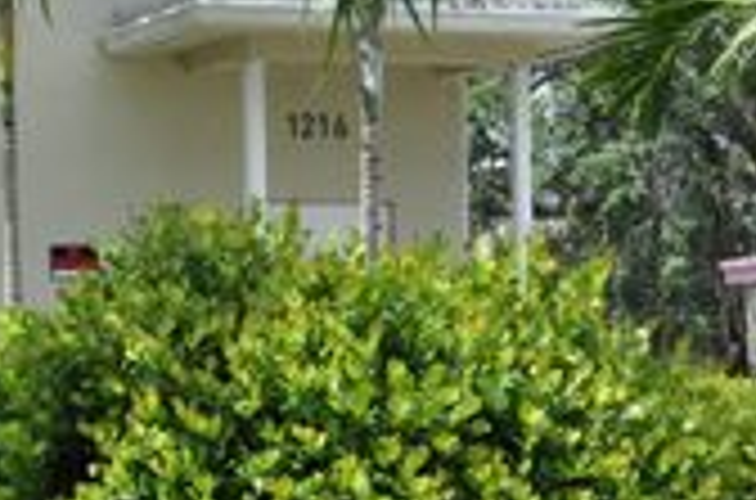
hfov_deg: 14.6
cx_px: 14
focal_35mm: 138
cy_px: 288
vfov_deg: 9.8
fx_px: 2900
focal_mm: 31
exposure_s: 1/250
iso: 200
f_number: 8
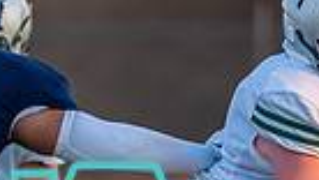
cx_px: -12
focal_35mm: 1528
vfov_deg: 0.8
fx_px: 12940
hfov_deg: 1.4
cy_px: 205
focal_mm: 200
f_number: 2.8
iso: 800
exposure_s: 1/2000
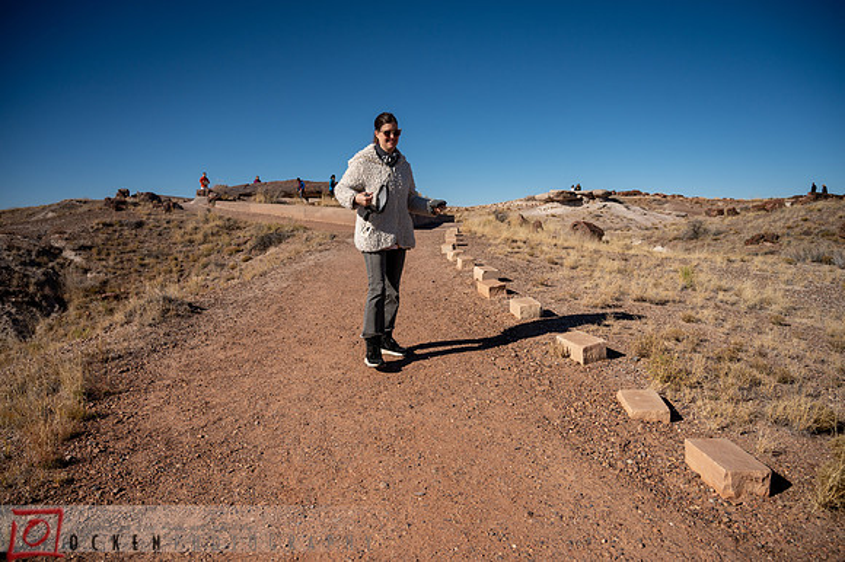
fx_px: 563
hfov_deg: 73.8
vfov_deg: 53.1
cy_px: 281
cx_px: 422
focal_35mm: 24
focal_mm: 24
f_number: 4
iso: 200
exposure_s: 1/5000
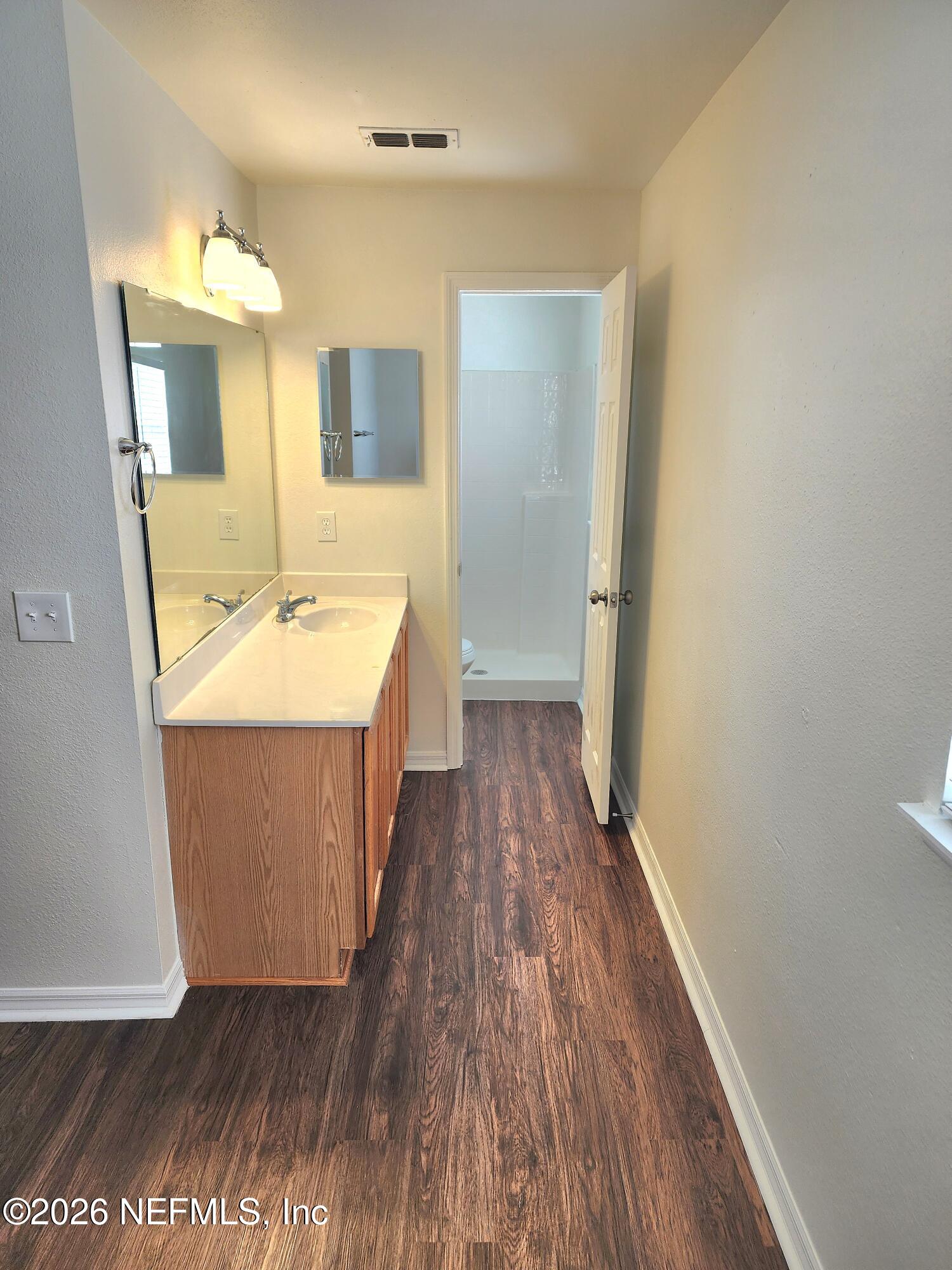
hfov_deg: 58.9
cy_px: 635
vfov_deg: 73.9
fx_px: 843
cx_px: 476
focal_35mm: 23
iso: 80
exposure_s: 1/120
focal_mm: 6.4
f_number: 1.8
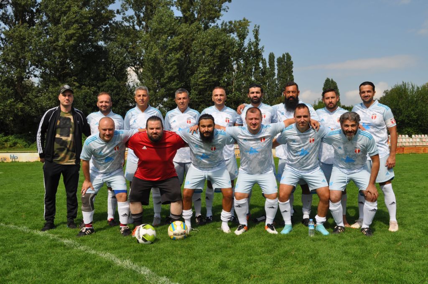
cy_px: 142
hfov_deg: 53.2
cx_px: 214
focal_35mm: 36
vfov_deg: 36.8
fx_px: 427
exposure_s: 1/320
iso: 200
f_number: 9
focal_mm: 24
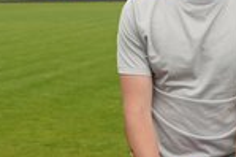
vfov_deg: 11.3
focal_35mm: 121
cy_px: 64
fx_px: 792
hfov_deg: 16.9
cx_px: 154
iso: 80
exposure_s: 1/160
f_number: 4
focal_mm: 30
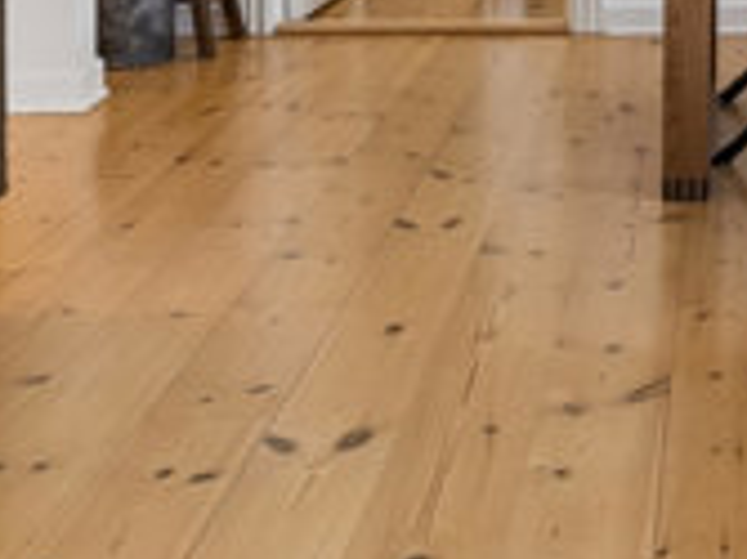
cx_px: 814
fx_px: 2009
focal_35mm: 93
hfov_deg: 20.1
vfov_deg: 14.4
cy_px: -373
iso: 200
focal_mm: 13.5
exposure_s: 1/2.5
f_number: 8
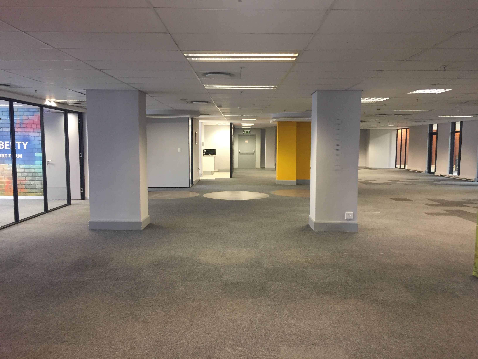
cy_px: 180
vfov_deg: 48.2
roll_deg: -0.6
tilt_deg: -5.9
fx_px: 400
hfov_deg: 61.7
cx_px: 239
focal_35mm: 29
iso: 160
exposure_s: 1/33
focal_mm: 4.15
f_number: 2.2
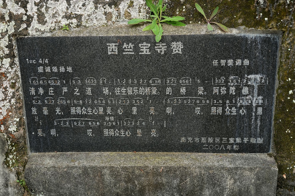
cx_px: 148
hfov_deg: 40.3
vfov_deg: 27.5
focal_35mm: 49
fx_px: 401
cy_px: 98
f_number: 4
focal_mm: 49
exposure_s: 1/160
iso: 250
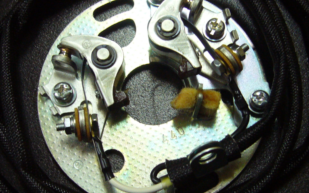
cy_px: 87
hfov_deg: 31.9
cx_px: 176
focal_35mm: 64
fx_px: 539
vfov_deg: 20.3
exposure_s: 1/30
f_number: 2.8
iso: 200
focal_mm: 5.8
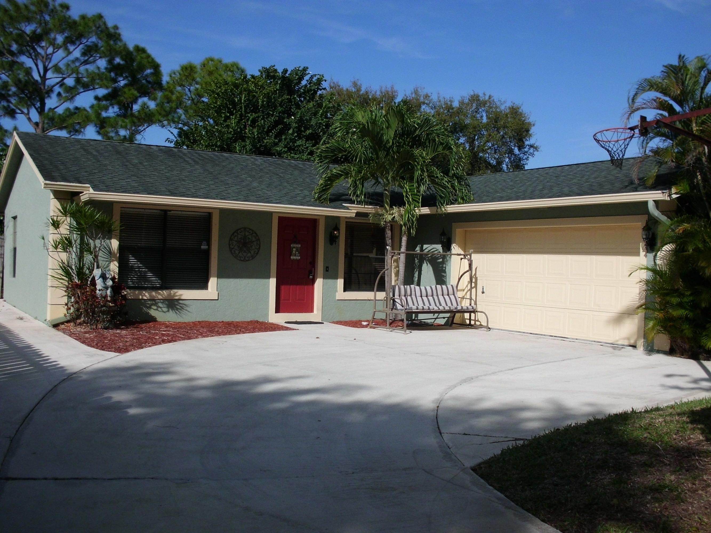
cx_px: 356
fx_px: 739
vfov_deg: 39.7
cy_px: 266
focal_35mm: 36
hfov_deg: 51.4
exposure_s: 1/500
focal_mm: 6.3
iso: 64
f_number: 7.3
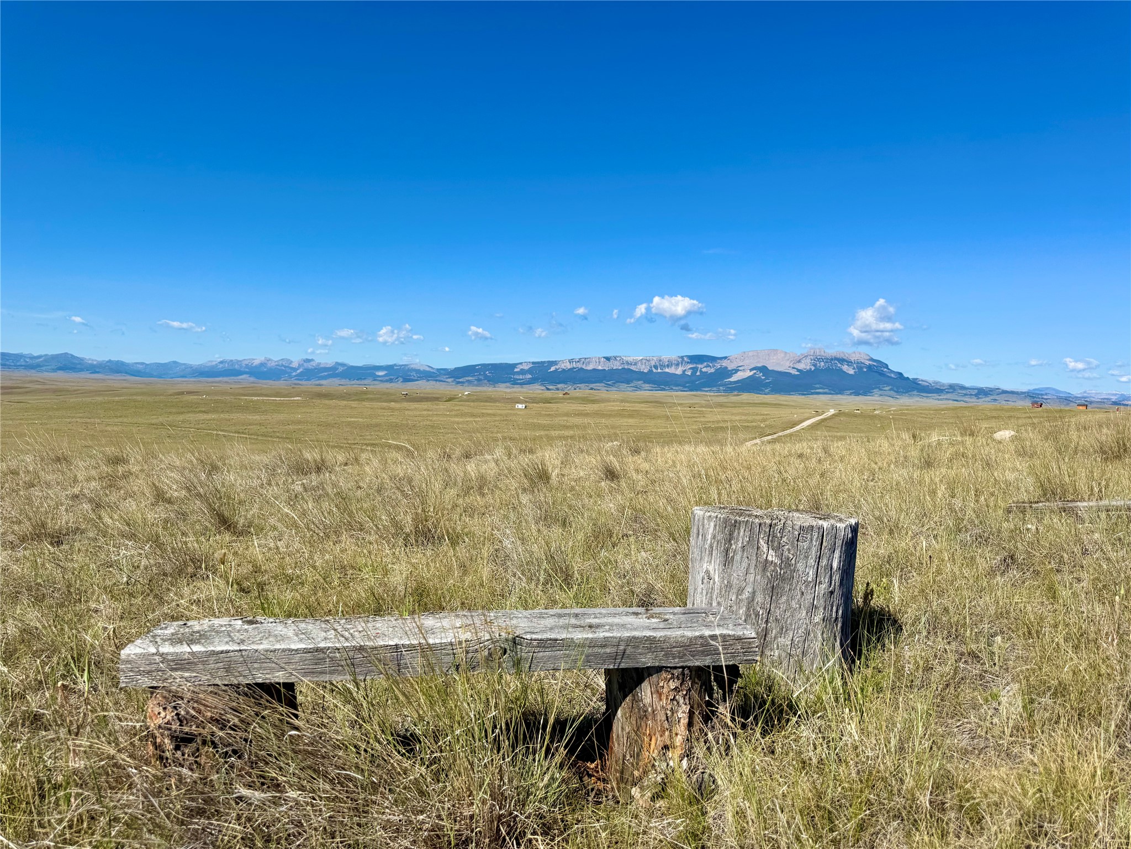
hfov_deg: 71.6
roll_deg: -2.1
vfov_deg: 56.8
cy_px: 424
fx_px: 784
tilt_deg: -2.2
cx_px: 566
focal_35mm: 24
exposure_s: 1/5348
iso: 80
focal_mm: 6.76
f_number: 1.78
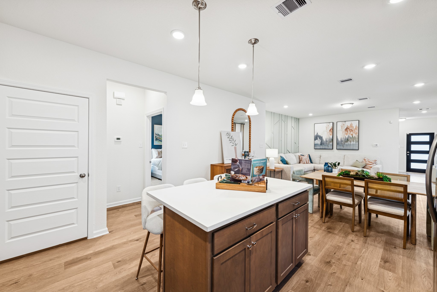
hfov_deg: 104.2
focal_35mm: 14
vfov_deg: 81.3
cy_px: 146
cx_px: 218
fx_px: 170
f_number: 8
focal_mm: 14
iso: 100
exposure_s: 1/6
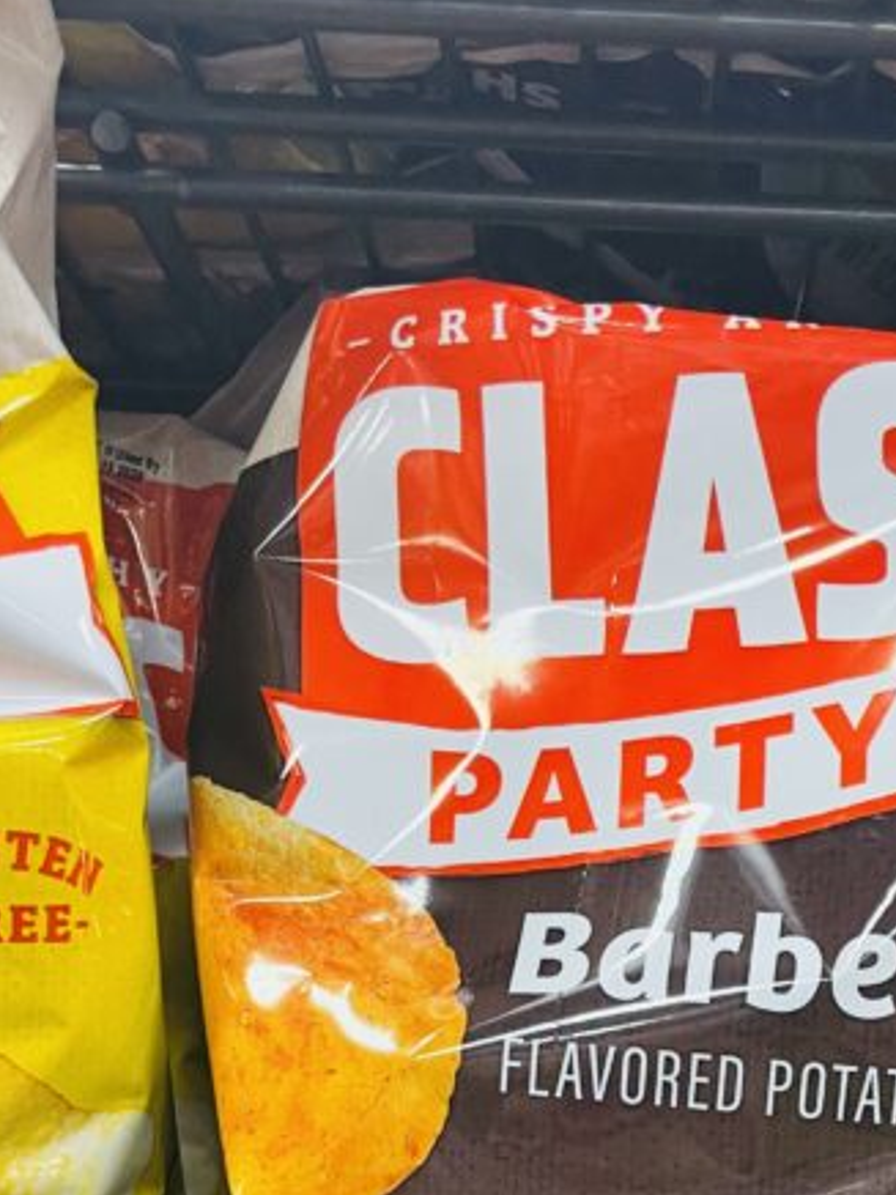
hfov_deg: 23.8
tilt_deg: -8.3
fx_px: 2105
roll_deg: -3.1
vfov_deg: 28.6
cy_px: 1332
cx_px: 652
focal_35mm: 61
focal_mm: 4.2
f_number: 1.6
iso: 80
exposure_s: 1/60
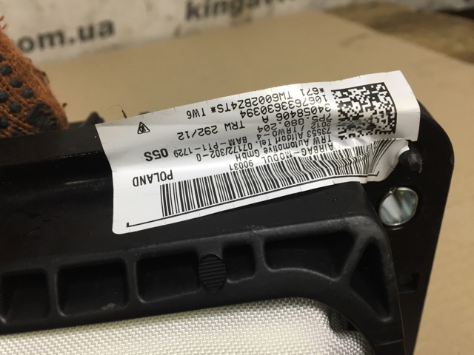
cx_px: 237
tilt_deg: -31.7
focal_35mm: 29
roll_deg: +7.6
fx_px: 397
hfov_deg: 61.7
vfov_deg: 48.2
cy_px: 178
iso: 32
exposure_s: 1/33
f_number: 2.2
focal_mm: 4.15
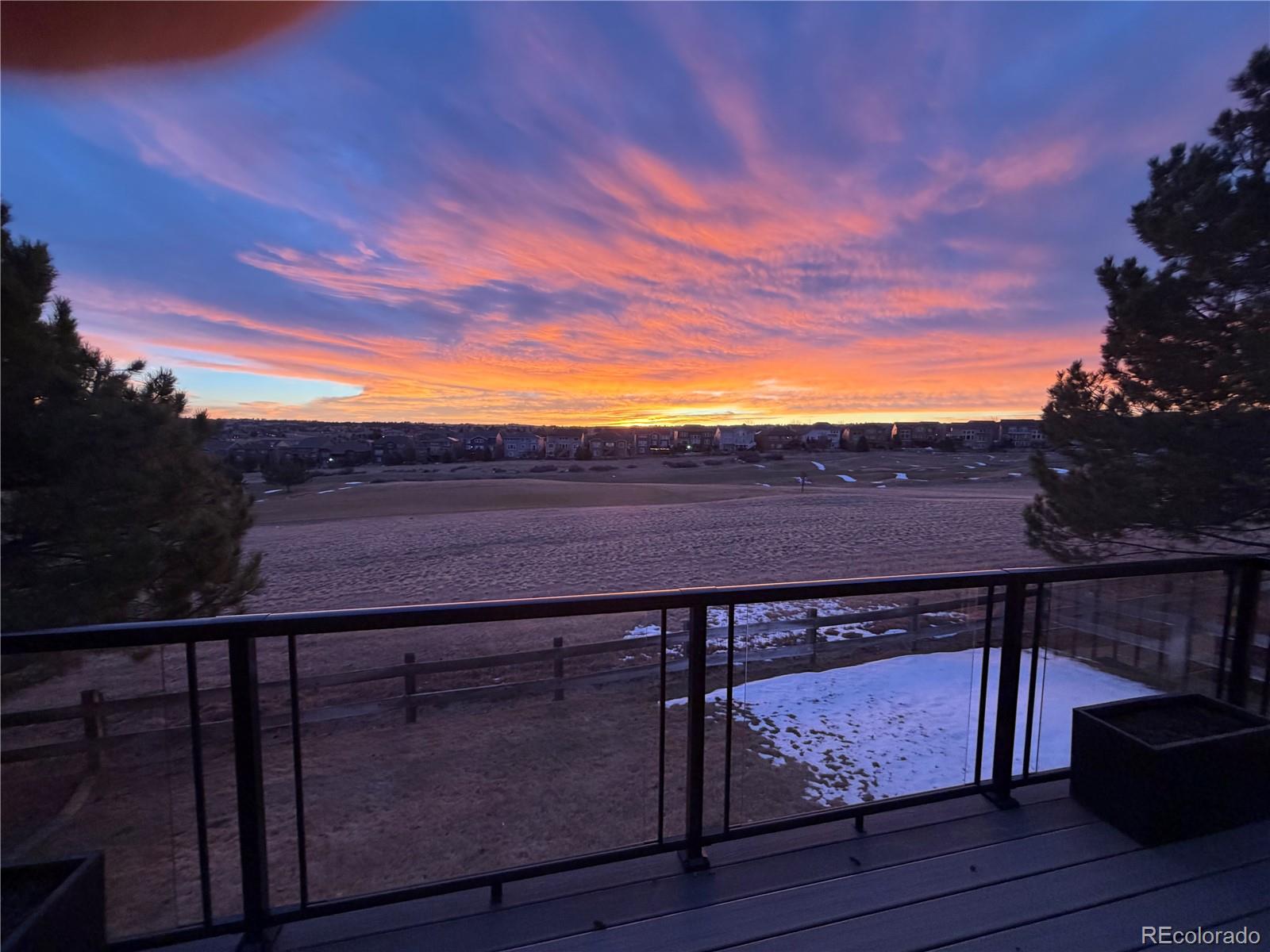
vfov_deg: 85.7
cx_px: 635
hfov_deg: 102.1
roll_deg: +0.2
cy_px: 476
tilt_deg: -6.1
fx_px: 514
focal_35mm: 14
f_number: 2.2
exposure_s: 1/121
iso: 320
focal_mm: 2.22
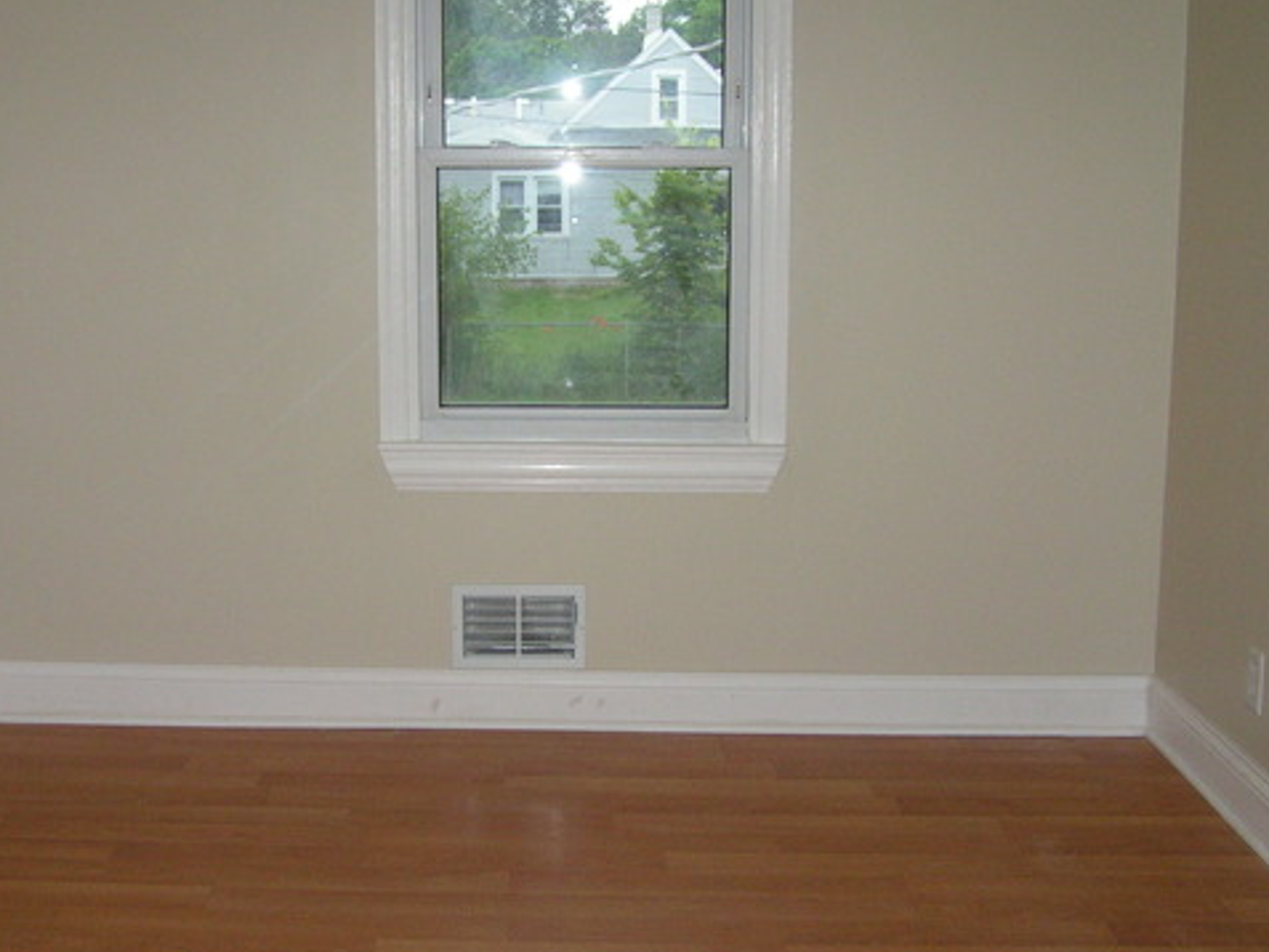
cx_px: 564
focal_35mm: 51
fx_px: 1870
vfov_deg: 28.6
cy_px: 481
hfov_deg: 37.4
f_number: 2.8
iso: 125
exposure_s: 1/250
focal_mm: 6.3
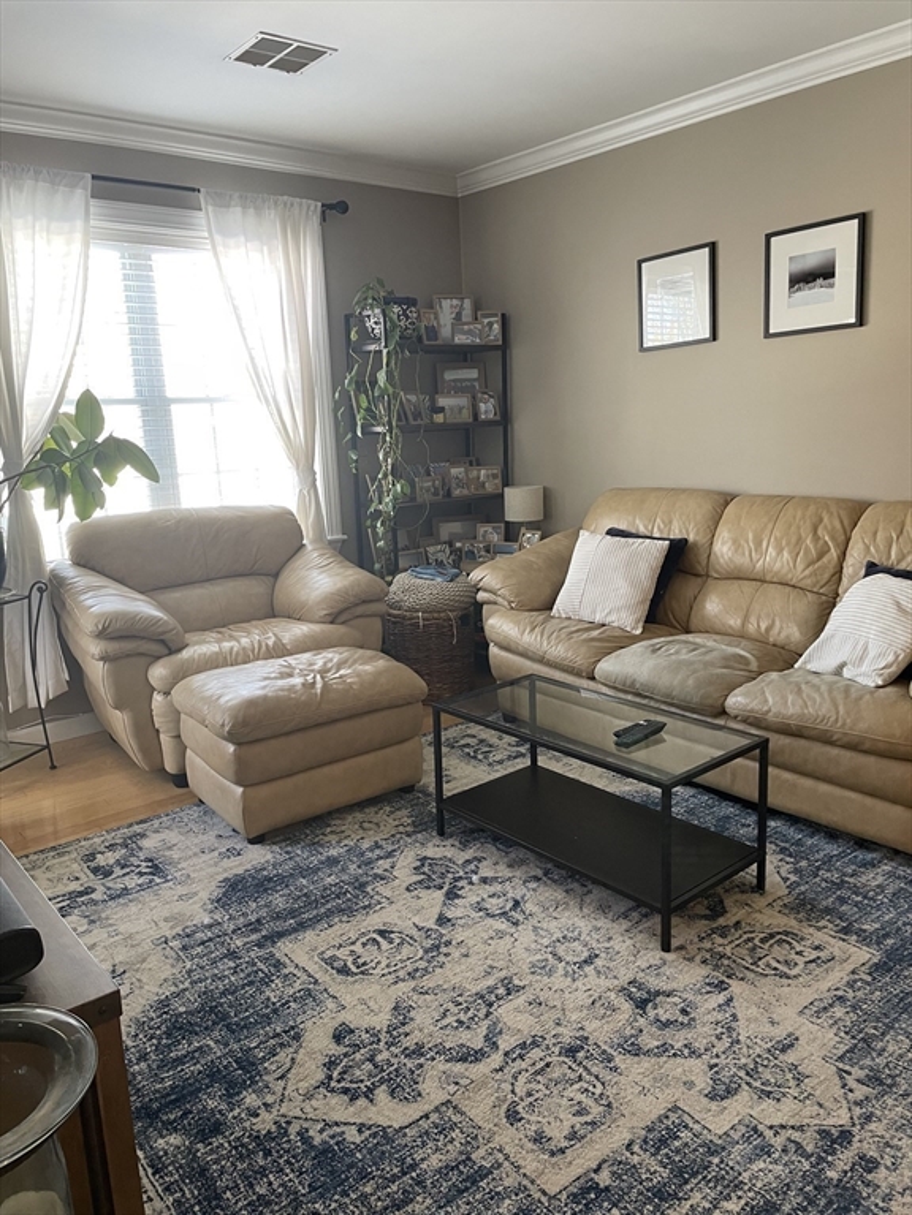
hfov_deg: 53.1
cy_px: 608
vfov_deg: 67.3
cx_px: 456
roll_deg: +2.6
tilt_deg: -11.2
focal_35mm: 26
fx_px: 913
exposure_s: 1/60
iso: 160
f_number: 1.6
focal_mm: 4.2
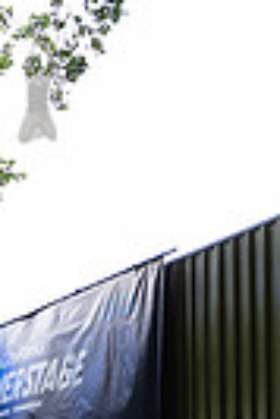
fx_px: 1233
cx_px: -573
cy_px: 543
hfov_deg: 9.8
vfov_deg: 18.0
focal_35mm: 106
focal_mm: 24
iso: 500
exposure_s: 1/320
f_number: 4
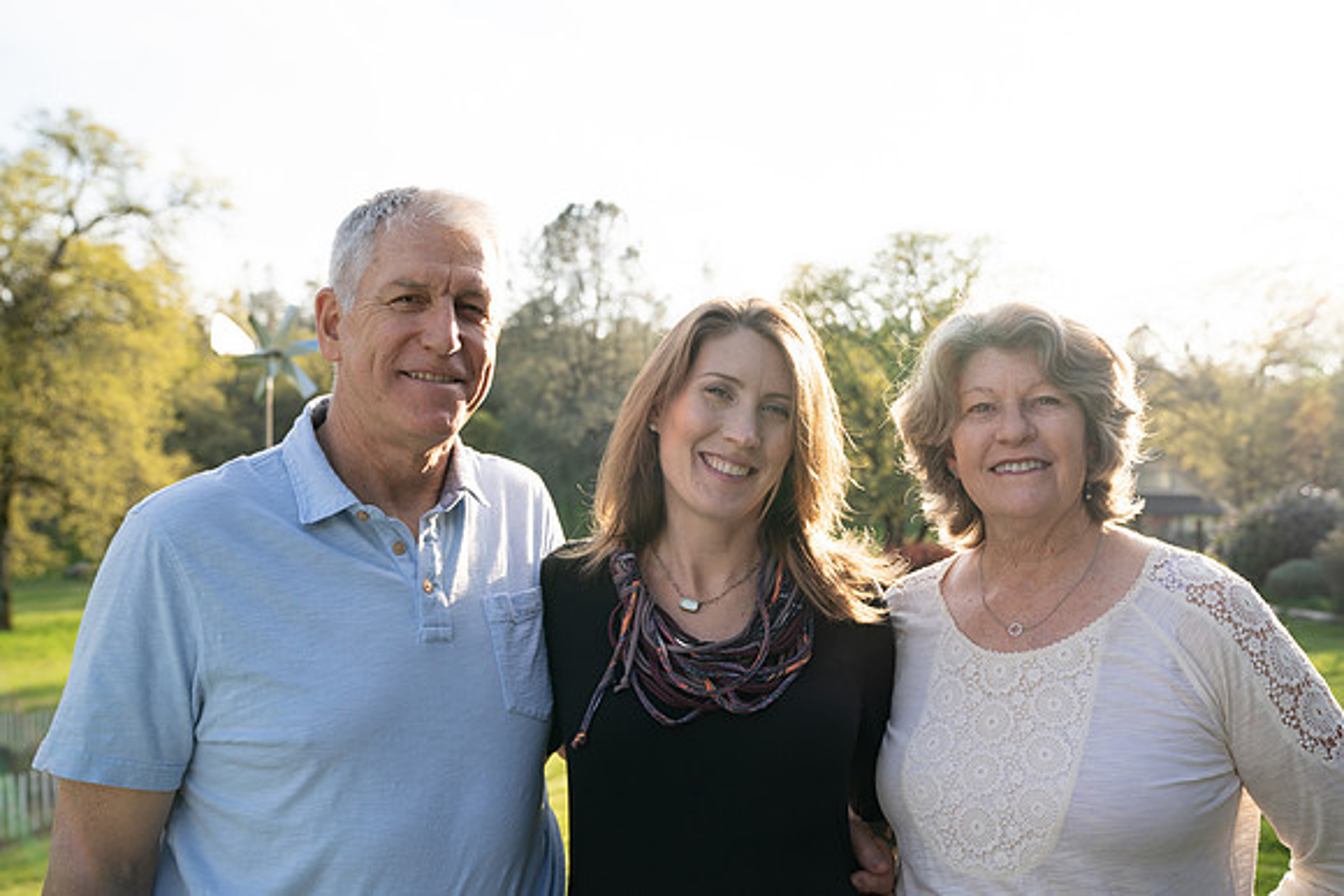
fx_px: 1232
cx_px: 672
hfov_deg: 57.2
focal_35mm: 33
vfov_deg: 40.0
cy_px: 448
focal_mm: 33
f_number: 4.5
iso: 125
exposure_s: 1/250
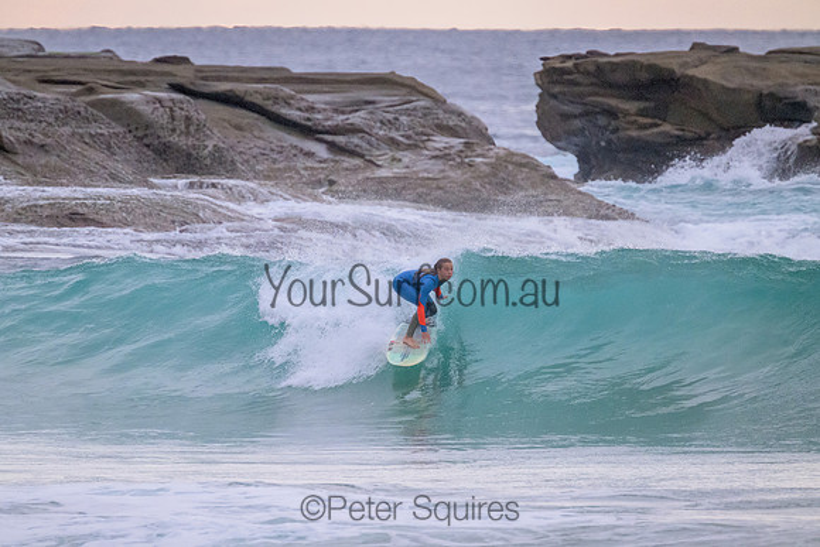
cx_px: 410
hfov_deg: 2.5
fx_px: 18582
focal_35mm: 816
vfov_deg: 1.7
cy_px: 274
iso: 8000
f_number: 11
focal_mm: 800
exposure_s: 1/320
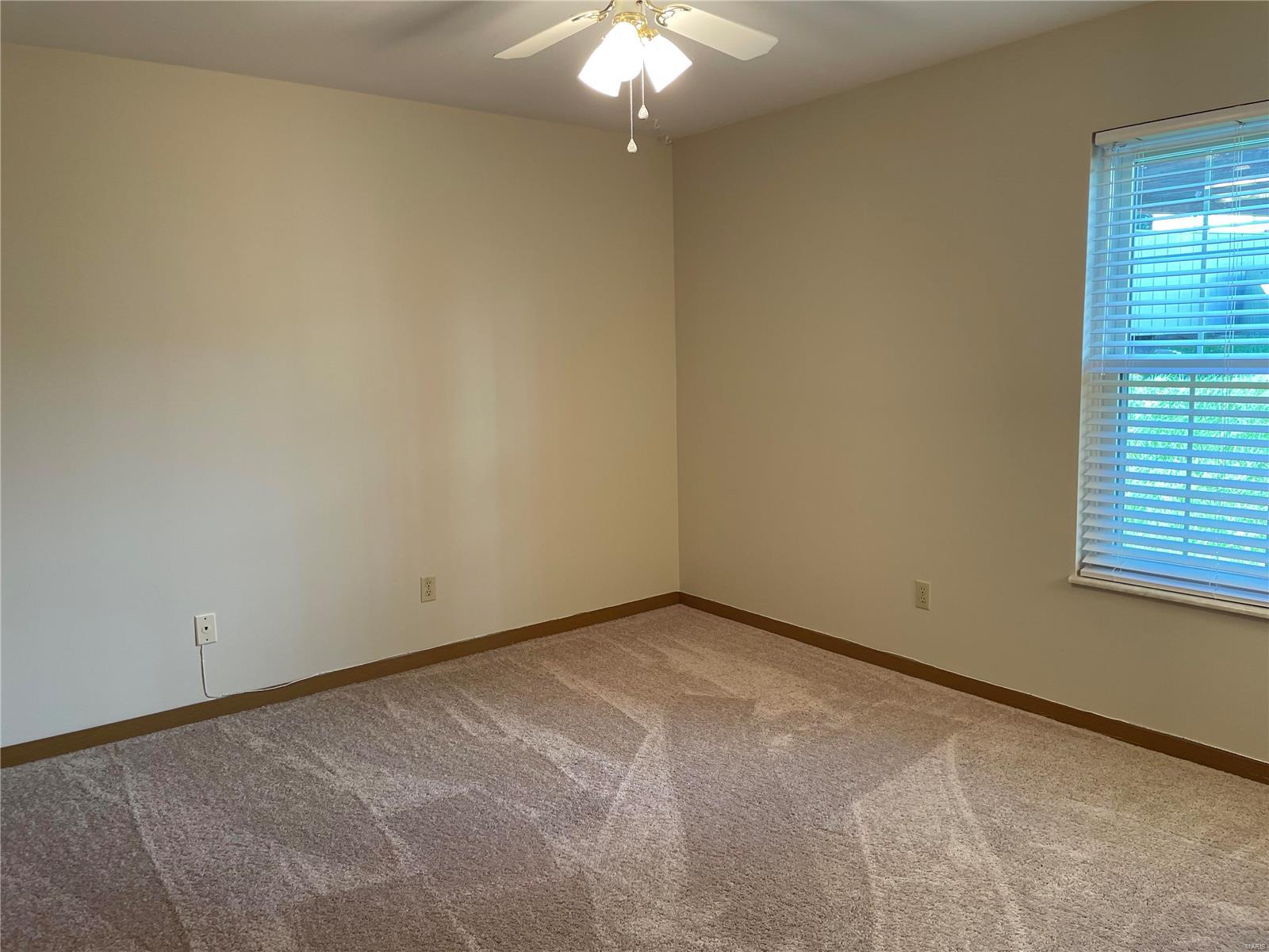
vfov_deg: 53.1
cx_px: 634
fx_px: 953
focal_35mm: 26
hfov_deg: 67.3
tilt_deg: -7.7
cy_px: 476
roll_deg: +1.3
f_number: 1.6
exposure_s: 1/60
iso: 80
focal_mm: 4.2
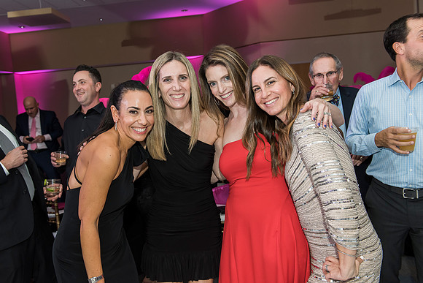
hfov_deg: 55.6
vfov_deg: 38.8
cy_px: 132
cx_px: 198
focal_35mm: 34
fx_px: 401
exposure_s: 1/100
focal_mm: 32
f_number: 4.5
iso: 1000
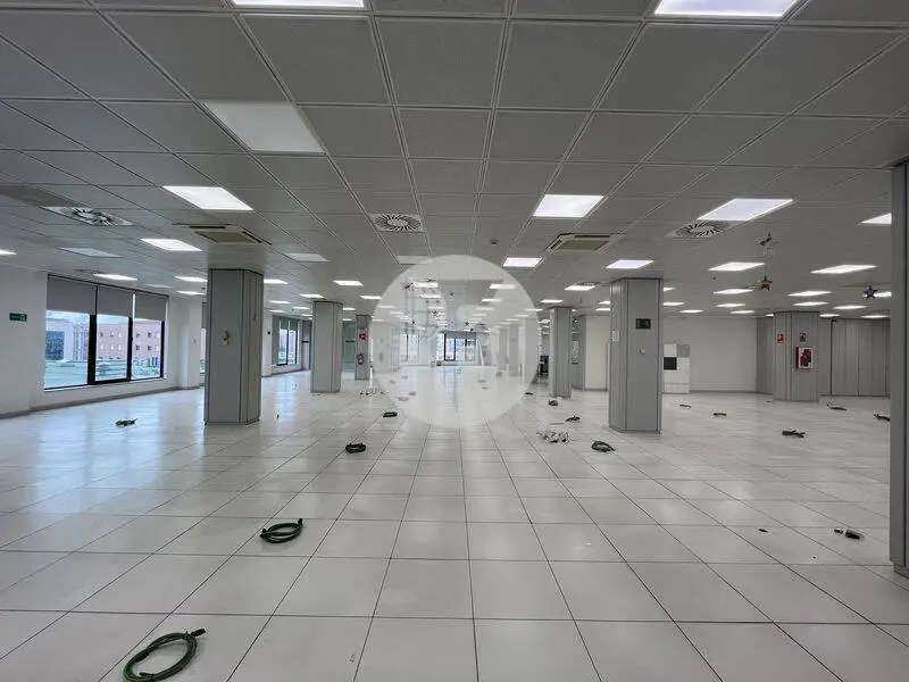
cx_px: 454
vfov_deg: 89.9
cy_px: 341
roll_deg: -1.9
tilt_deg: +1.3
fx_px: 341
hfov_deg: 106.2
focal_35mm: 13
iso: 32
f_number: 1.8
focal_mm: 1.57
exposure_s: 1/100
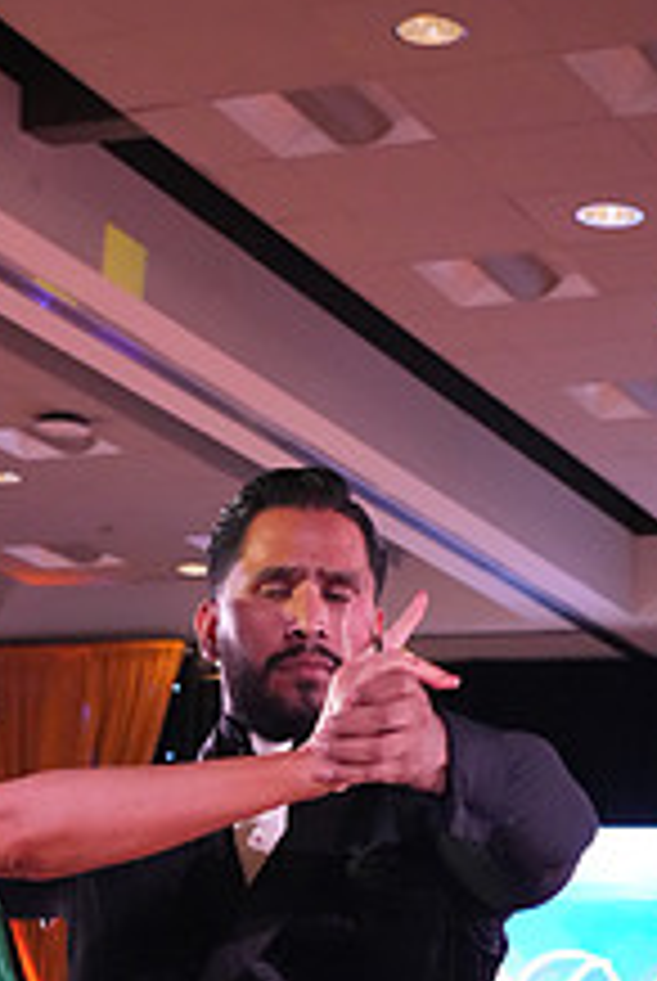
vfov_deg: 18.7
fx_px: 2756
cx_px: -25
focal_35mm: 101
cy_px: 1282
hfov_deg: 13.4
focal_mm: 38
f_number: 5
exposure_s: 1/400
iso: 6400
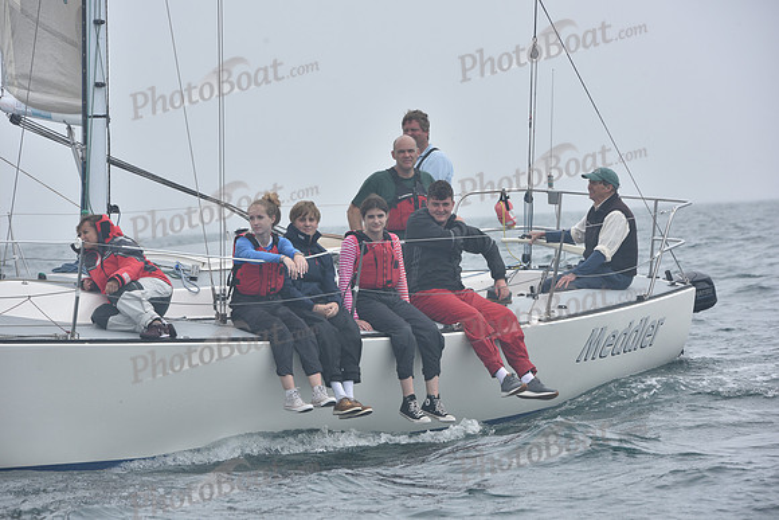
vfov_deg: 7.4
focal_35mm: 185
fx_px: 4004
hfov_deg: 11.1
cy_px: 260
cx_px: 390
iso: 250
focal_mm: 185
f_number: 9
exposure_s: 1/800
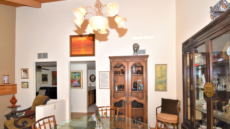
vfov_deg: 60.2
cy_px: 80
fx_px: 110
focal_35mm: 18
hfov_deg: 92.6
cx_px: 112
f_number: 5
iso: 250
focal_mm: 10
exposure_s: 1/200
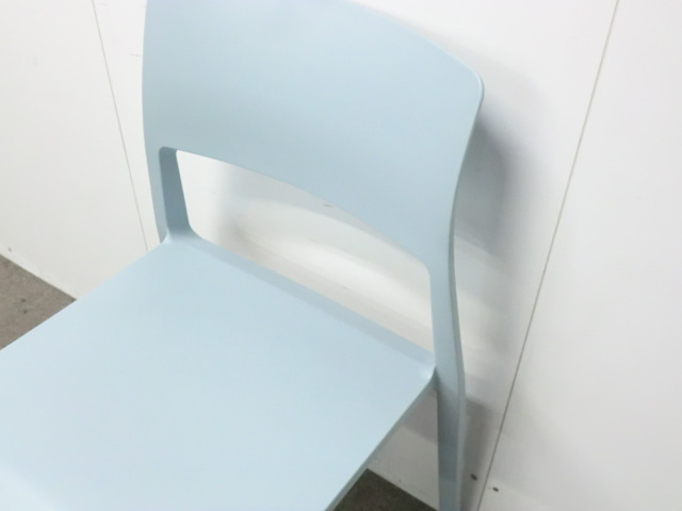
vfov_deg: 37.7
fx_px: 749
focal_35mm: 38
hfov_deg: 49.0
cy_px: 256
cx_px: 341
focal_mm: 6.9
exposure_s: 1/30
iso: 800
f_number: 3.9
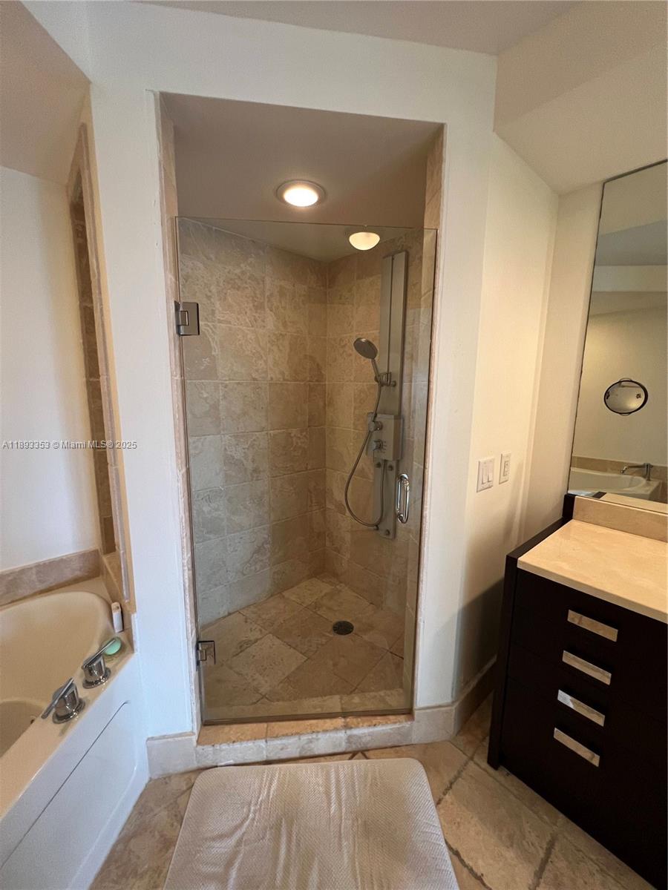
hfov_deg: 89.9
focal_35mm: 13
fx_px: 334
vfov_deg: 106.2
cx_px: 334
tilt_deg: -7.5
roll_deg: -0.1
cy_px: 445
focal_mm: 1.57
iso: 200
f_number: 1.8
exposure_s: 1/60
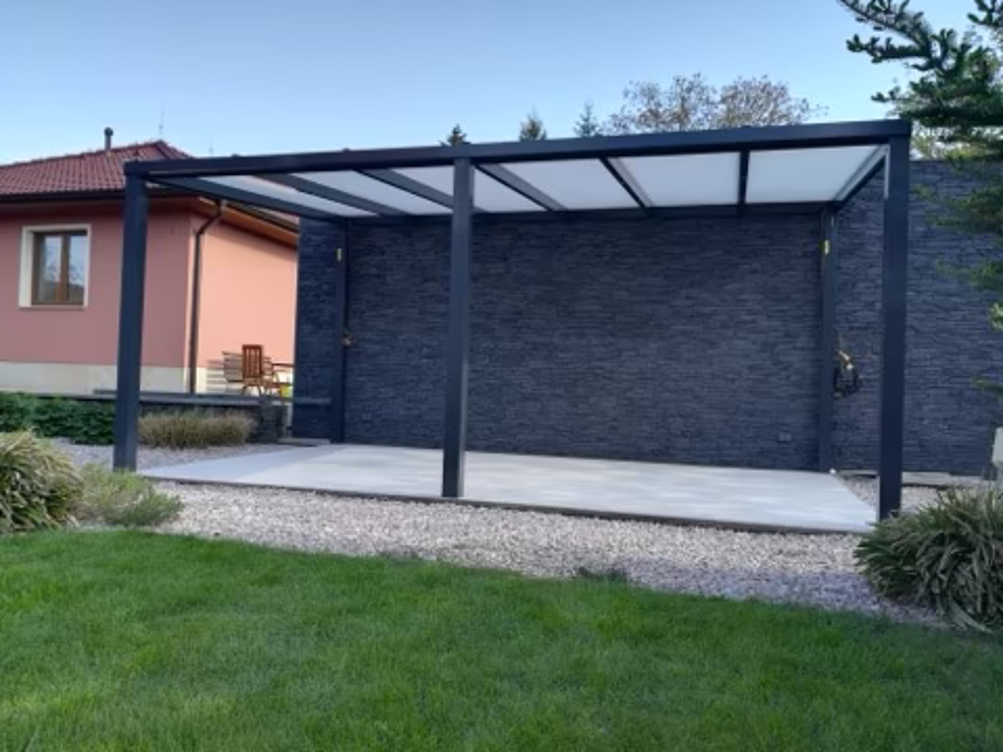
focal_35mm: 26
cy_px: 376
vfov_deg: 53.1
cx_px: 502
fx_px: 753
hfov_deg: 67.3
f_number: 2.2
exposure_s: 1/267
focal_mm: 3.83
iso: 50
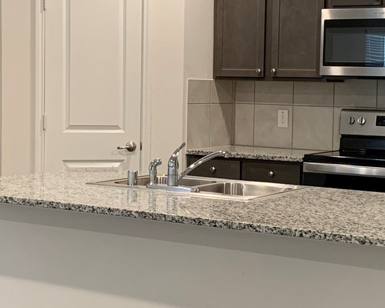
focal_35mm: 83
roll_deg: -1.2
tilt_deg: -3.7
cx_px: 215
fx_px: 946
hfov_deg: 23.0
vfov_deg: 18.5
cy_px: 127
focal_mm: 4.25
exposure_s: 1/60
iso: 250
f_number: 1.8
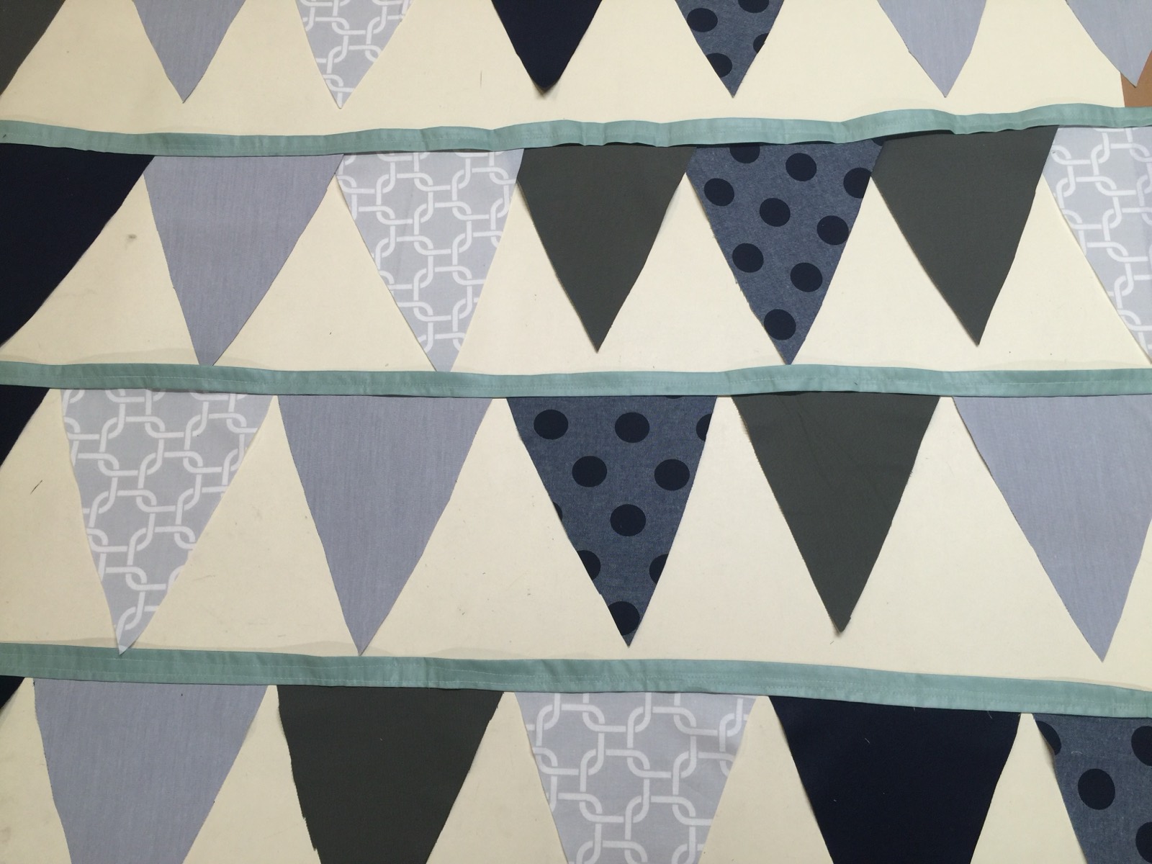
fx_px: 965
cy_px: 432
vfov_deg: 48.2
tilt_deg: -74.1
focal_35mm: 29
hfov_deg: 61.7
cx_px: 576
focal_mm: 4.15
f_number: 2.2
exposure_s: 1/30
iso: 40
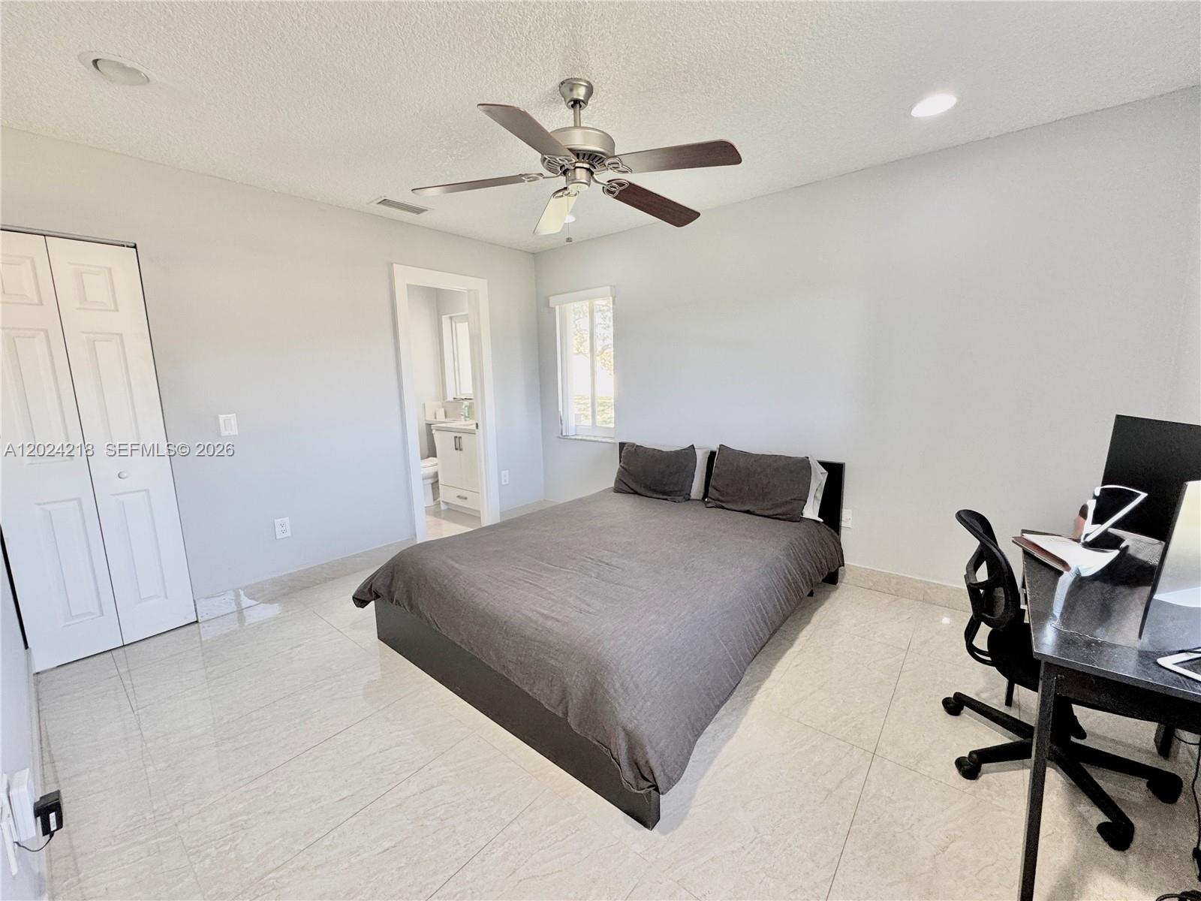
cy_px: 450
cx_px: 600
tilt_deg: -9.6
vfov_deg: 85.7
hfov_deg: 102.1
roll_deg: +2.2
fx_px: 486
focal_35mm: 14
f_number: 2.2
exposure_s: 1/60
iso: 200
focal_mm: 2.22
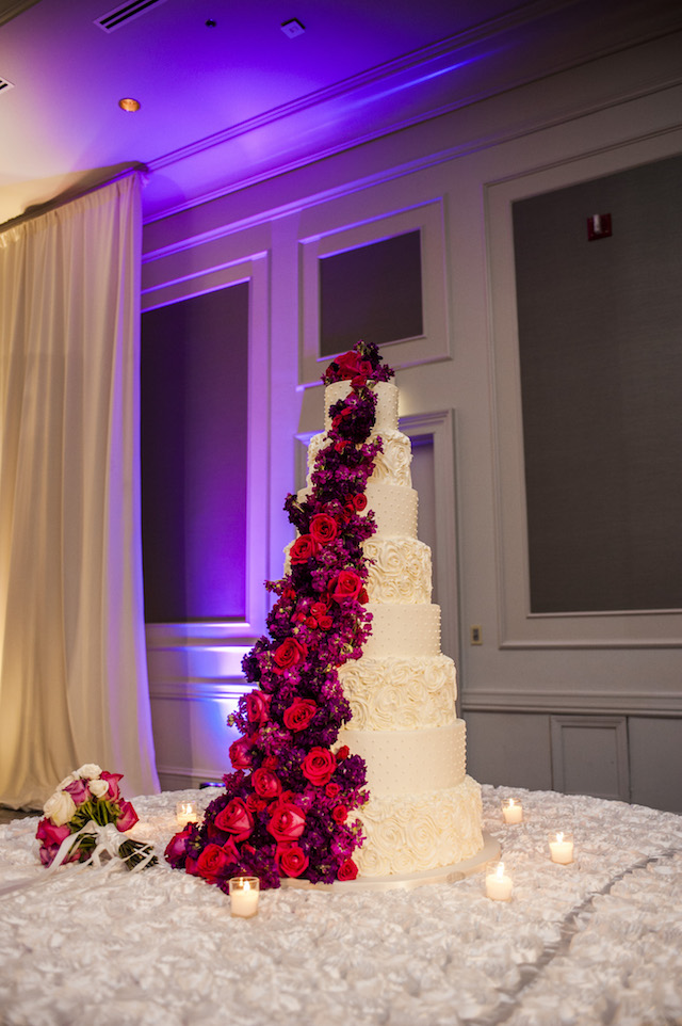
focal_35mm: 31
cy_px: 513
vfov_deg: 60.3
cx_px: 341
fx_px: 882
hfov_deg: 42.3
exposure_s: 1/80
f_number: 3.2
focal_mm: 31
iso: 1250
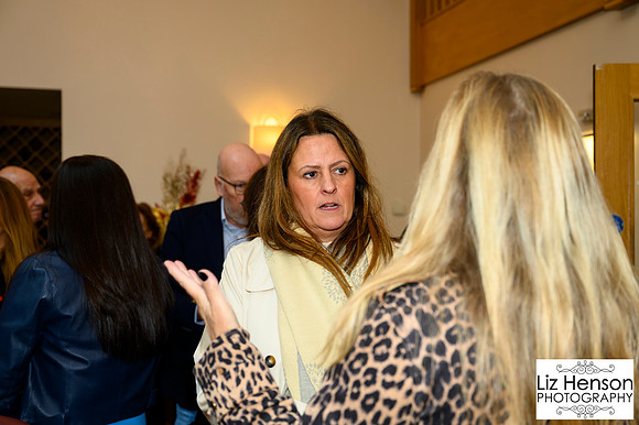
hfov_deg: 42.2
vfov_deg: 28.8
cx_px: 320
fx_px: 828
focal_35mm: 47
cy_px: 212
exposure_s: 1/160
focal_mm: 46
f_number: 4
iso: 1250
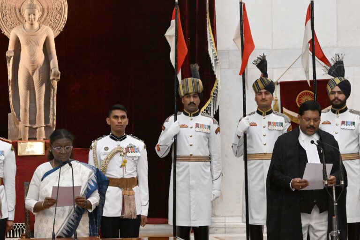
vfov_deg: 16.1
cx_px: 180
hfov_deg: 23.9
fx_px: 850
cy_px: 120
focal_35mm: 85
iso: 14400
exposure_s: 1/200
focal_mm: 85
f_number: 8
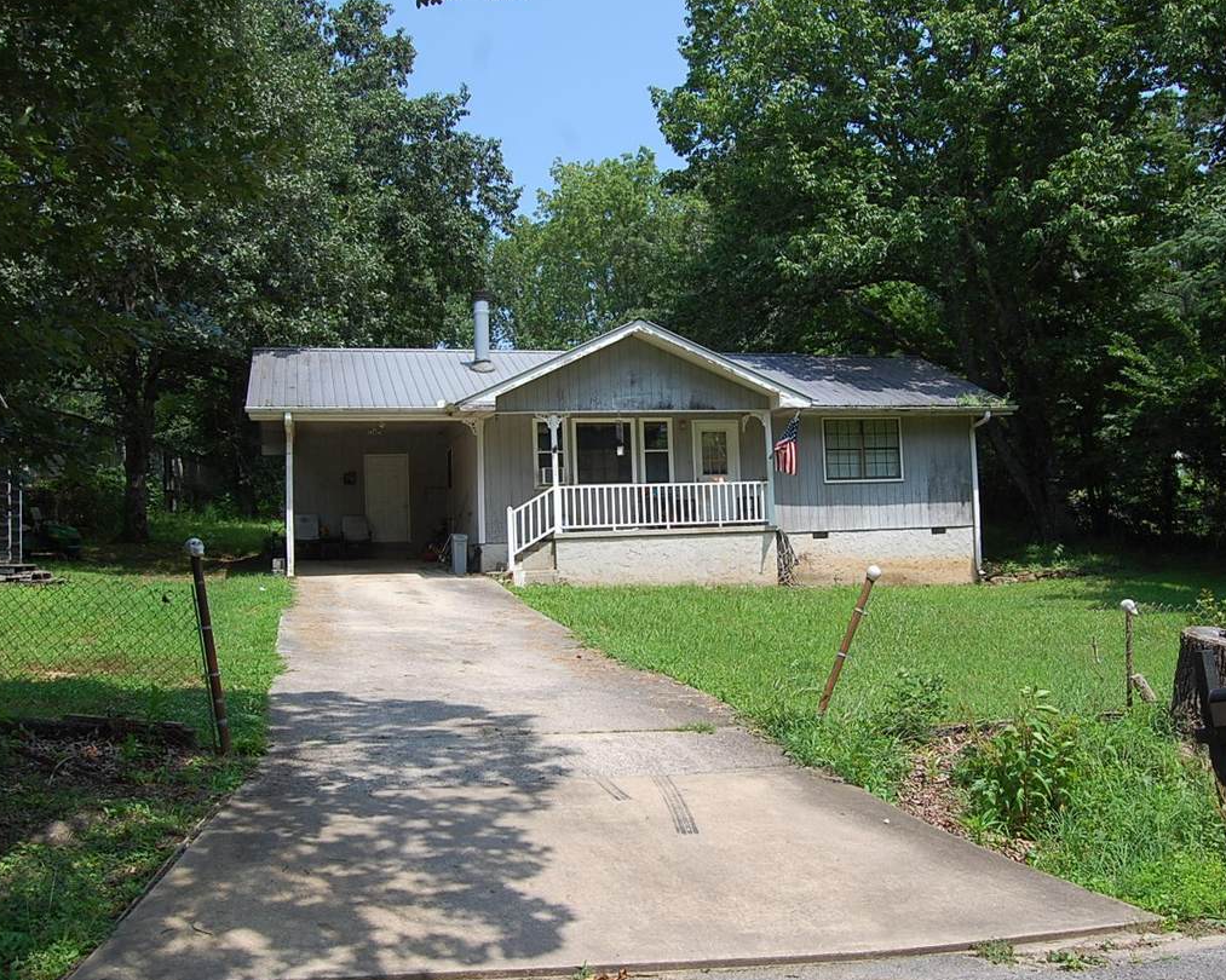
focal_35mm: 32
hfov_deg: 55.6
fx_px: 1161
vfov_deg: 45.8
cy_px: 468
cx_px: 658
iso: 200
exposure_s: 1/320
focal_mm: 18
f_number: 9
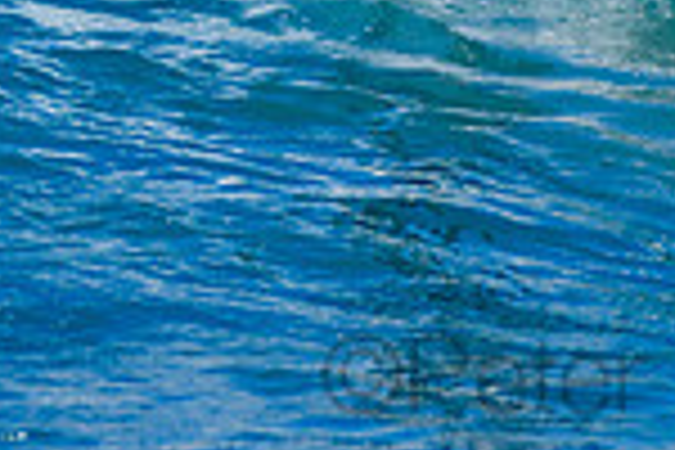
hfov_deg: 0.9
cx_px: 376
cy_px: -504
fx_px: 44322
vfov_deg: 0.6
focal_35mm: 2364
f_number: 5.6
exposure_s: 1/2000
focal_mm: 500
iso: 180
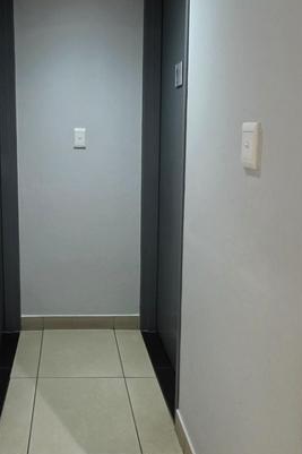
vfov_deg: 66.3
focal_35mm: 27
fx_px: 340
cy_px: 168
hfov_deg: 46.0
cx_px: 71
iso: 500
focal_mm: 2.2
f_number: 1.9
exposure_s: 1/50
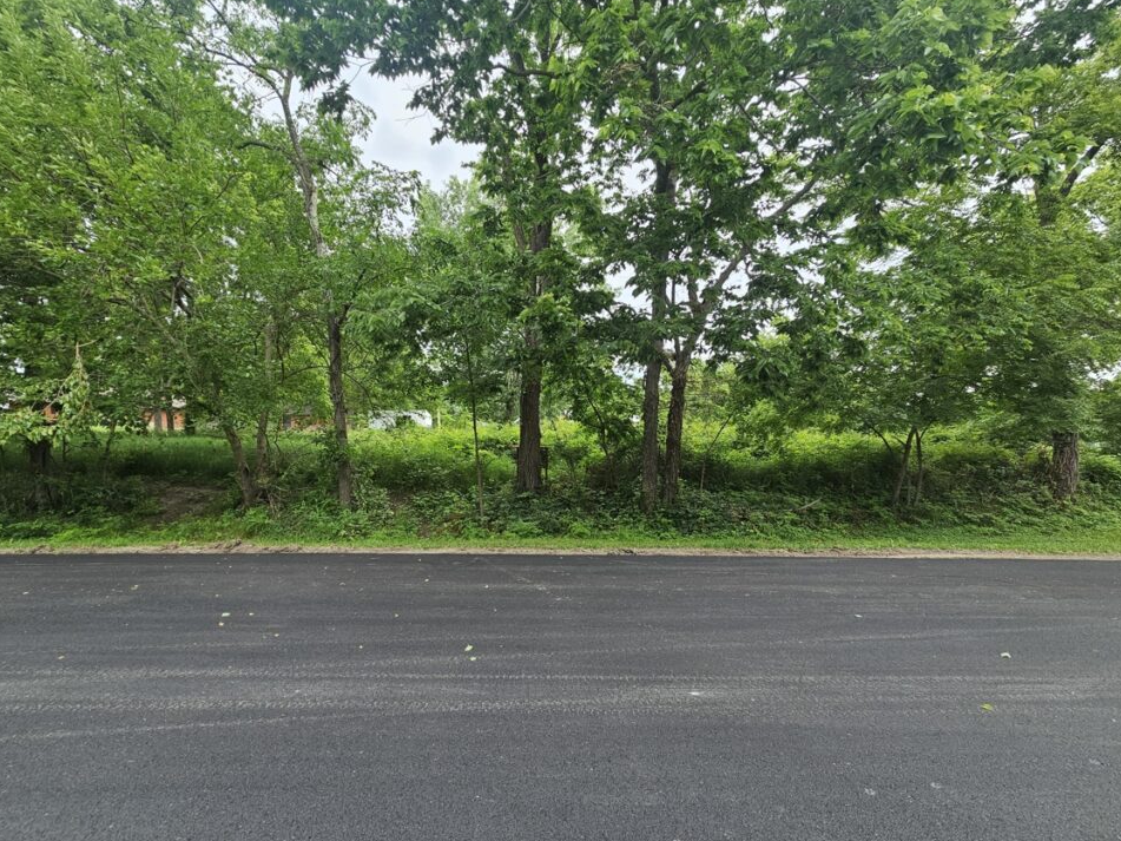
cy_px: 434
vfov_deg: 85.6
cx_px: 543
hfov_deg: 102.0
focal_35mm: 14
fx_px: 453
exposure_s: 1/291
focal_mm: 2.2
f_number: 2.2
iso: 50
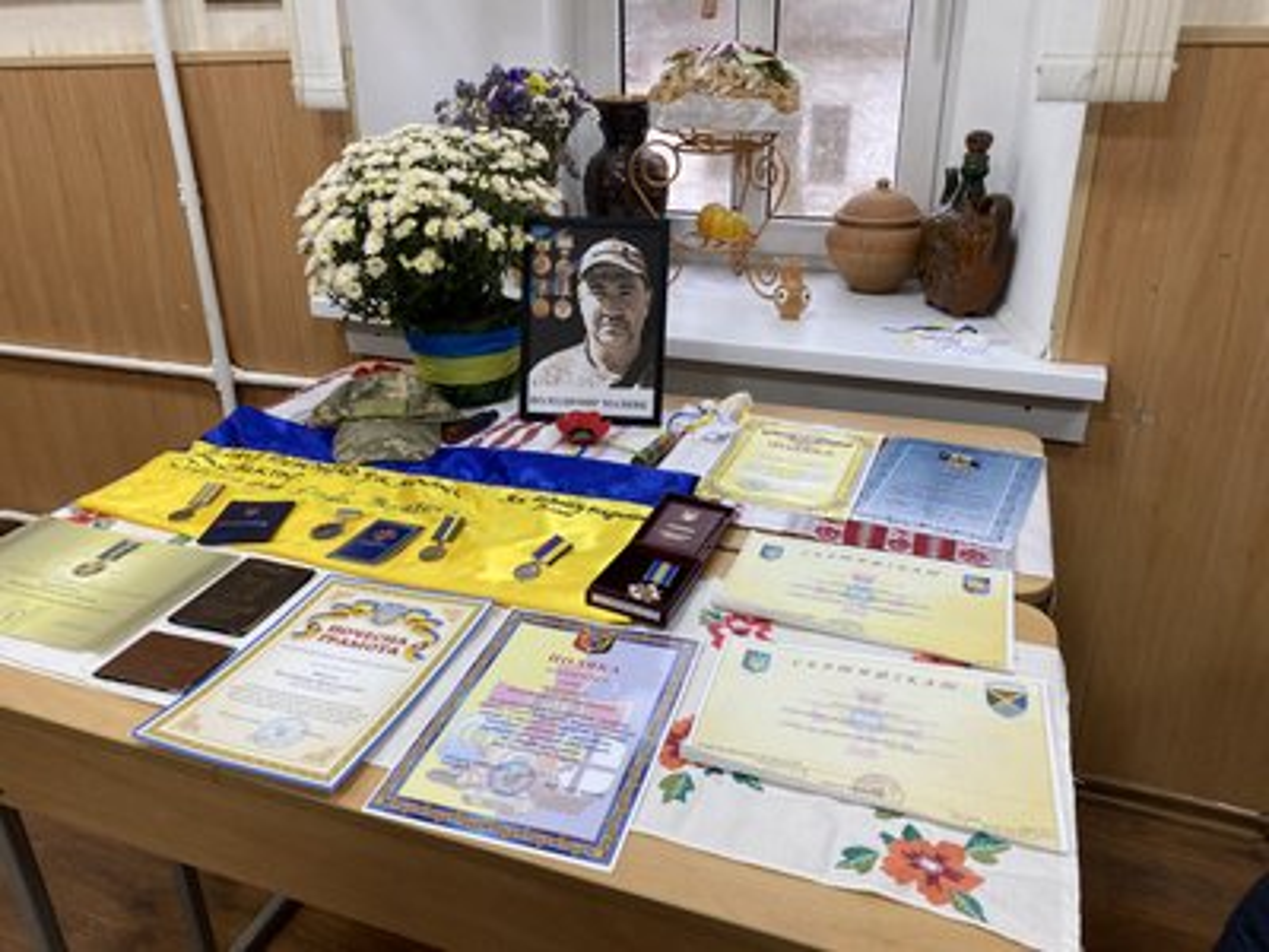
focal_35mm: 26
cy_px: 476
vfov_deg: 53.1
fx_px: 953
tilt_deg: -23.9
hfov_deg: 67.3
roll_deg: +1.3
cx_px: 634
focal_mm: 4.25
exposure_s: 1/100
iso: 125
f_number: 1.8
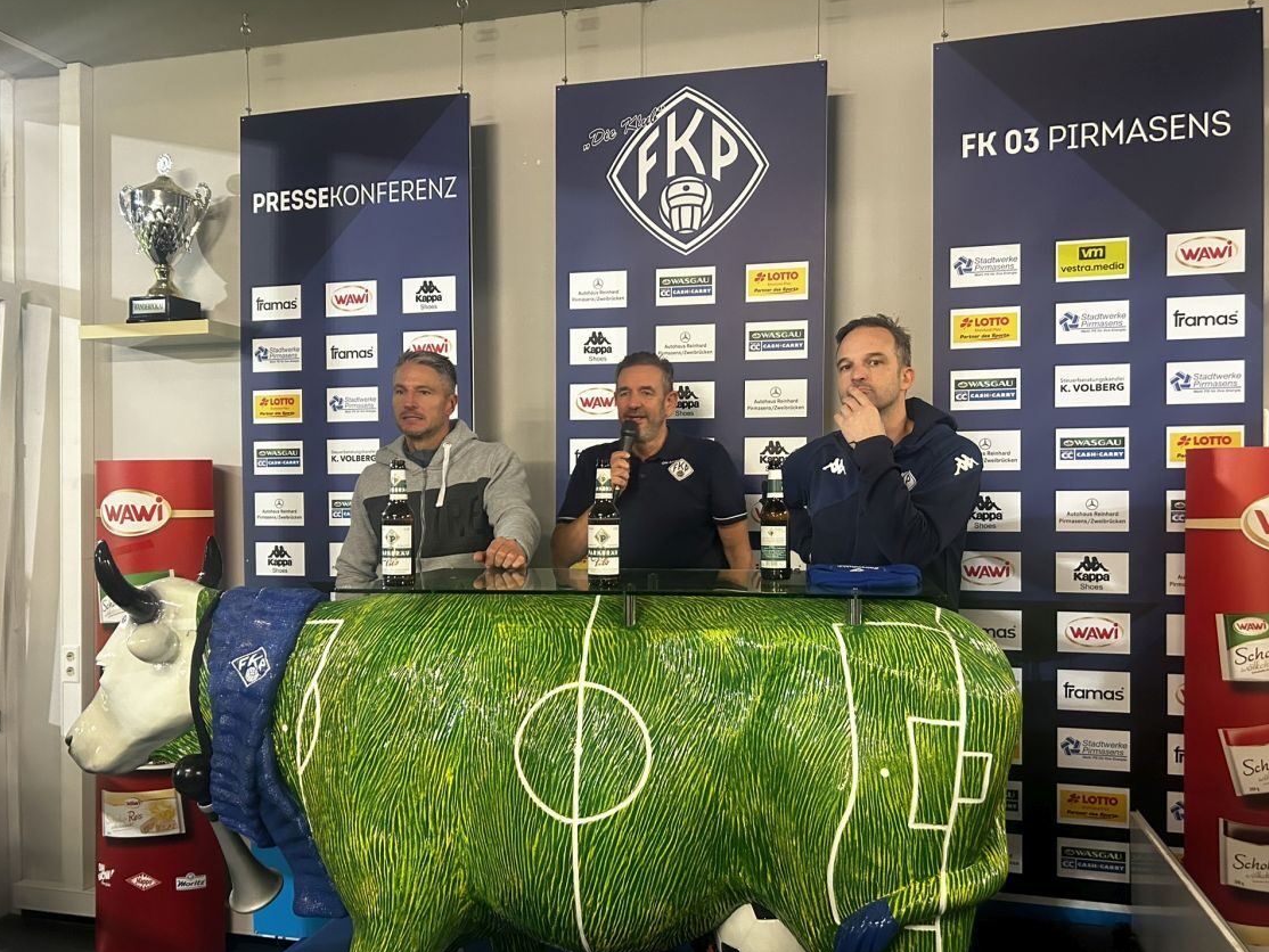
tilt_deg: -2.5
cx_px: 660
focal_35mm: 28
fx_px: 1027
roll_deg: +0.8
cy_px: 502
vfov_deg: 49.7
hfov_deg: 63.4
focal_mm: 5.7
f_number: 1.5
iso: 400
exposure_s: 1/50
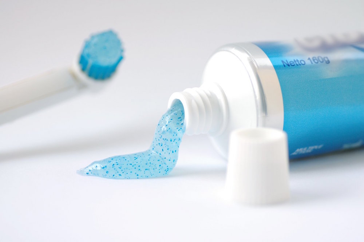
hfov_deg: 15.2
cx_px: 182
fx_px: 1364
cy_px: 121
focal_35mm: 135
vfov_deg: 10.1
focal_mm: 90
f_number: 3.5
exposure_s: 1/640
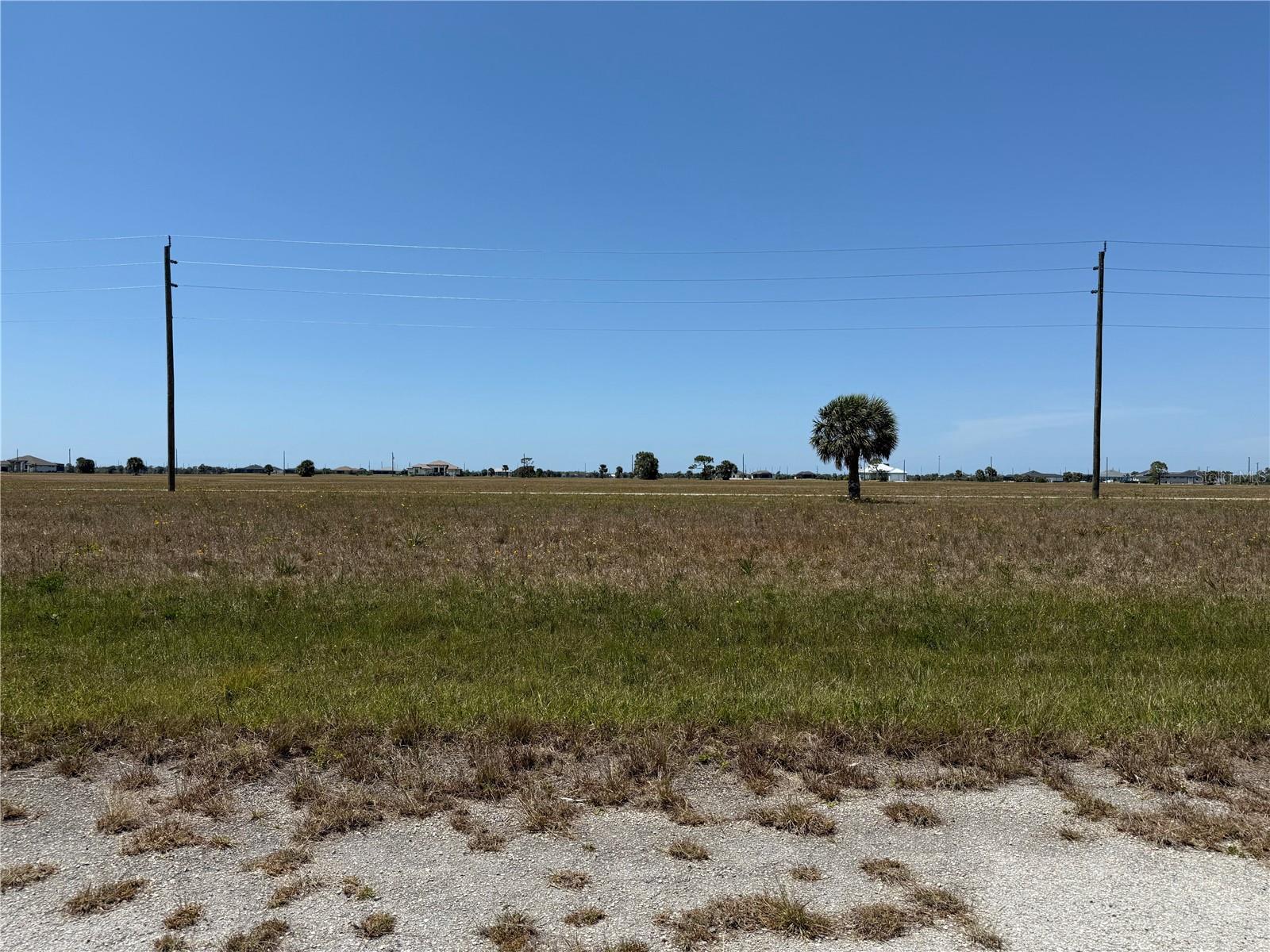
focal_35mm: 24
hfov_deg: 71.6
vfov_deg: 56.8
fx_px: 881
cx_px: 635
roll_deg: -0.7
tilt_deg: -0.5
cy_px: 476
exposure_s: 1/7353
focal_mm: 6.76
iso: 80
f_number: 1.78
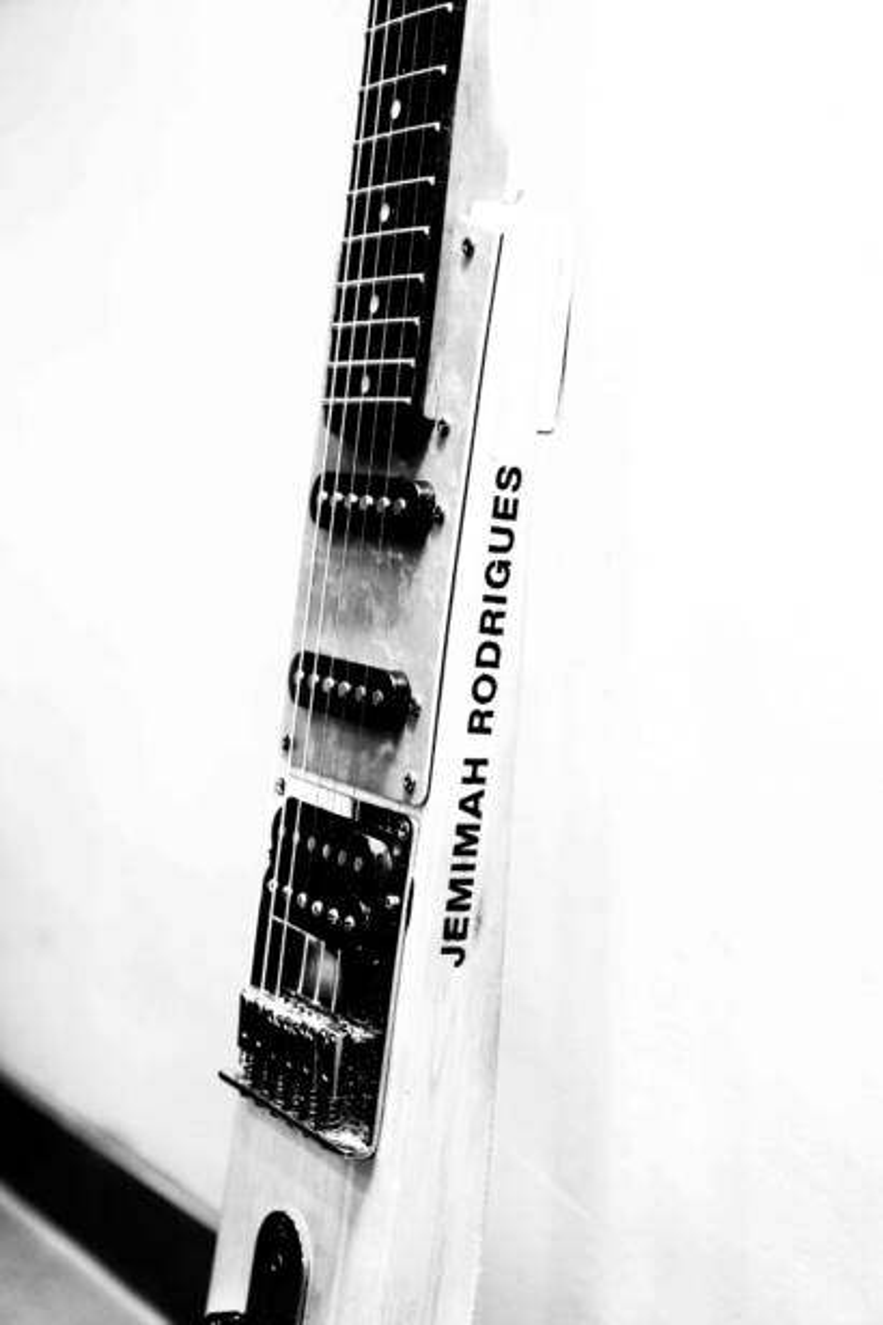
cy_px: 662
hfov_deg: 24.2
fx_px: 2060
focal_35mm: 56
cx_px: 442
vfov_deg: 35.6
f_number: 5
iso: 2000
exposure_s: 1/160
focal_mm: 56
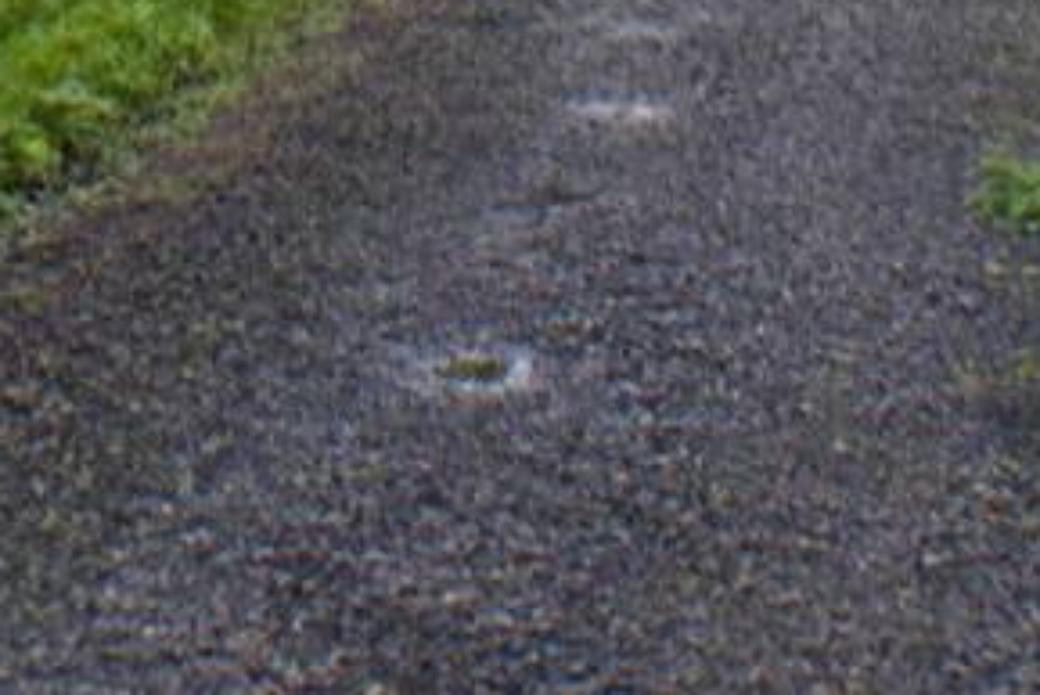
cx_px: 633
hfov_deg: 16.9
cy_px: -266
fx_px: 3497
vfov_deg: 11.0
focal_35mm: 121
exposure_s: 1/100
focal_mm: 35
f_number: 10
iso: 320
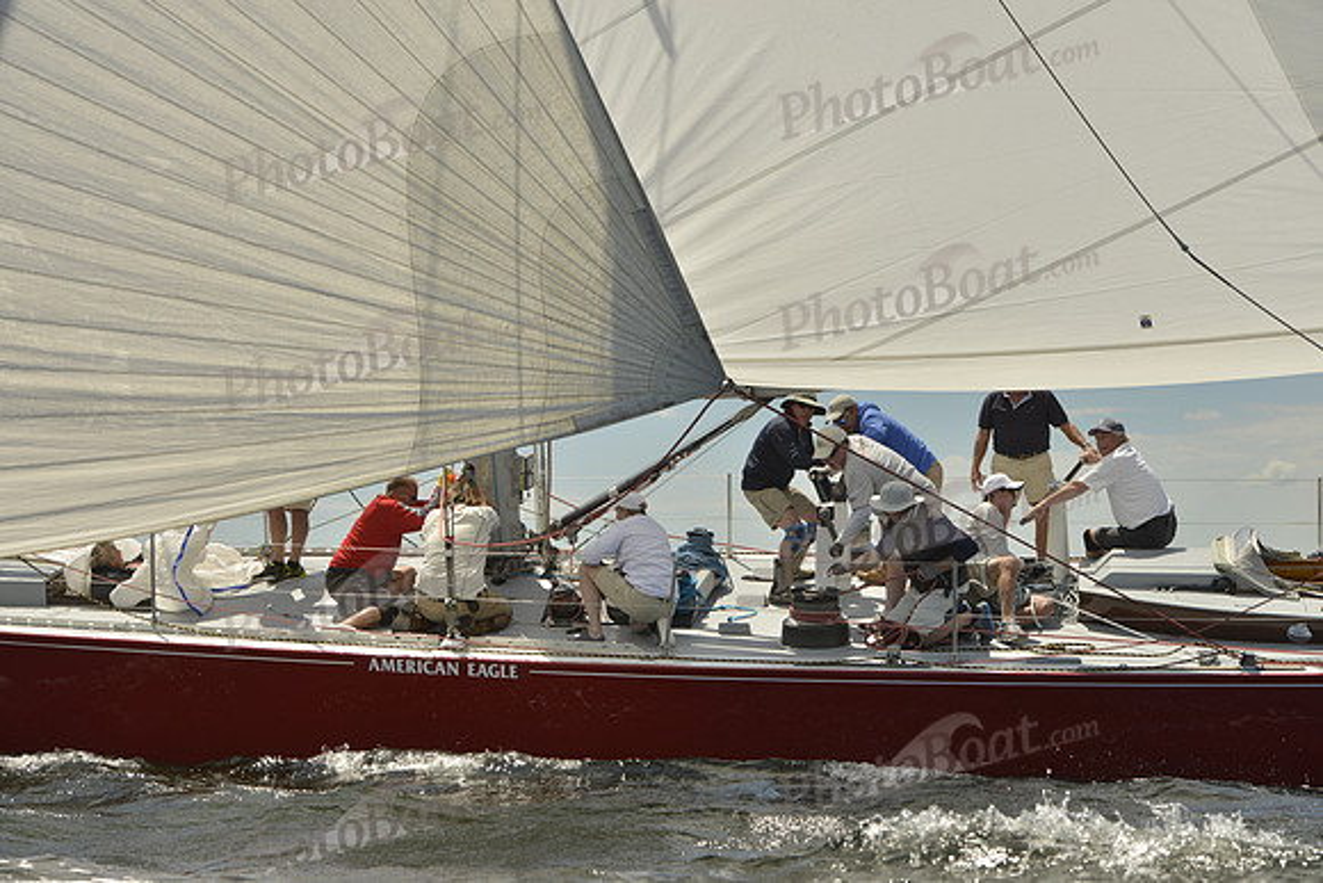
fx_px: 3014
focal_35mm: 82
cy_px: 442
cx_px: 662
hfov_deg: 24.8
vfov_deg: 16.7
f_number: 9
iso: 280
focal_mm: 82
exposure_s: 1/1600
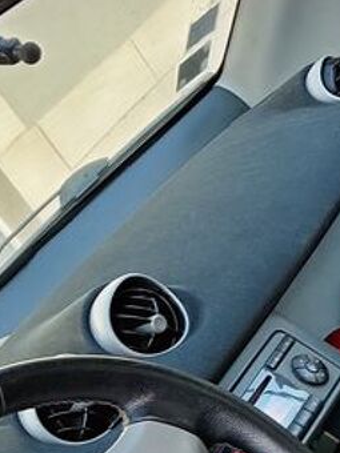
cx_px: 173
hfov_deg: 14.0
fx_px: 1388
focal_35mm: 106
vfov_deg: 17.9
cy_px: 504
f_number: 1.8
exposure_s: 1/33.3
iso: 133
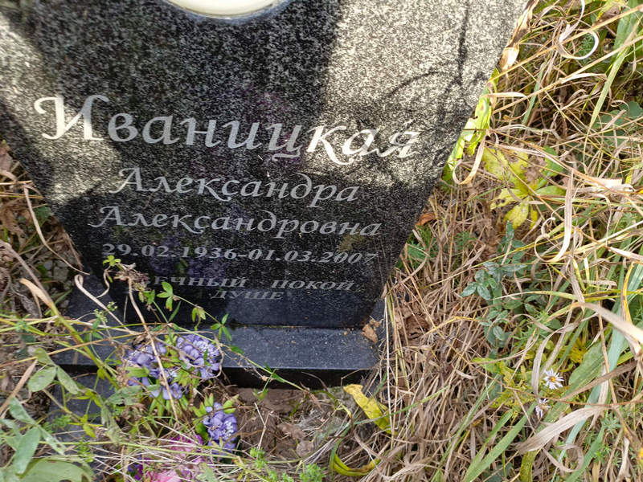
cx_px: 322
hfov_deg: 69.4
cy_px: 241
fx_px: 464
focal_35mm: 25
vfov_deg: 54.9
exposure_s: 1/100
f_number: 1.69
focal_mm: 4.76
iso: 225
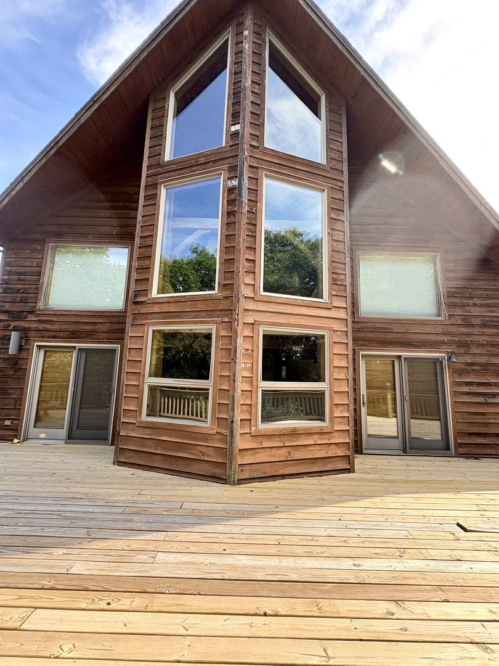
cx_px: 250
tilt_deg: +8.3
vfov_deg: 102.1
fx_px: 269
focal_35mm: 14
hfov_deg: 85.7
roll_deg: -1.8
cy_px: 333
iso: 40
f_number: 2.2
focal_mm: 2.22
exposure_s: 1/148
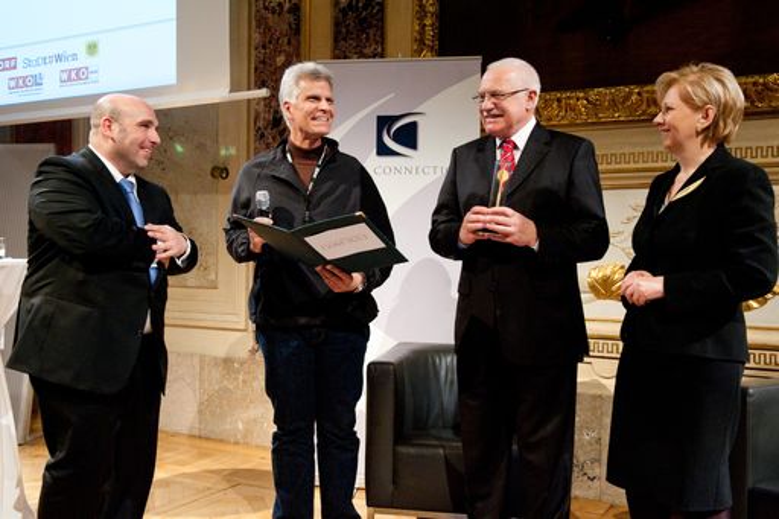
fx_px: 757
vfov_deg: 37.8
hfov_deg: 54.4
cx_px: 390
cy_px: 260
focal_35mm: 35
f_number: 5.6
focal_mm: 35
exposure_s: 1/80
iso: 1250
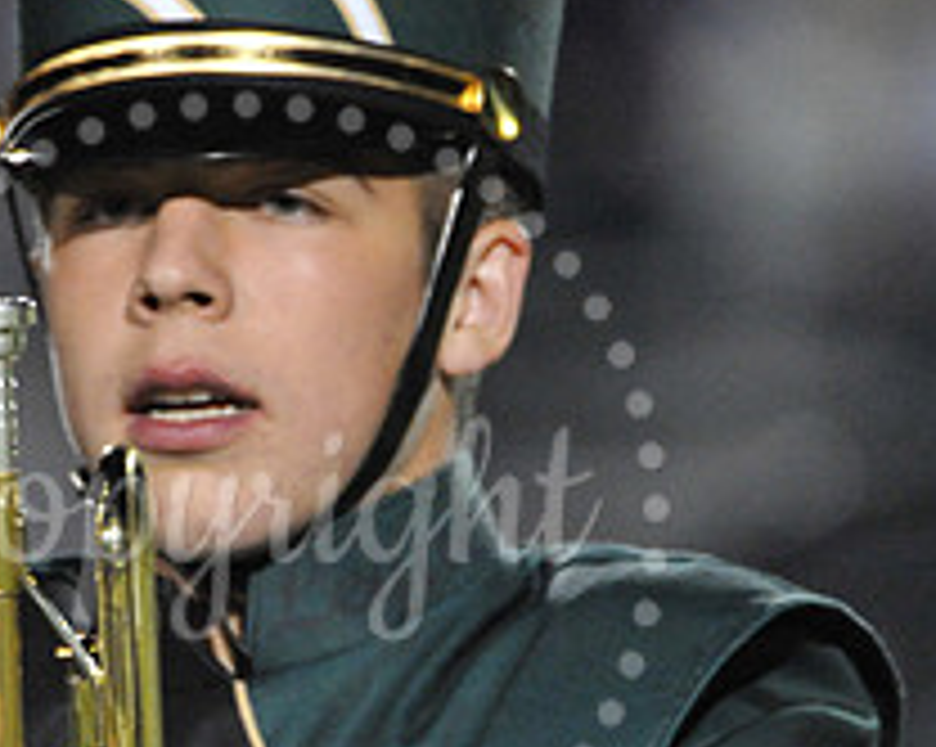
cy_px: 518
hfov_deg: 1.2
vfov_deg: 1.0
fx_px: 43424
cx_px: 238
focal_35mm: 1569
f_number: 6.3
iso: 6400
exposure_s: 1/160
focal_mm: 600
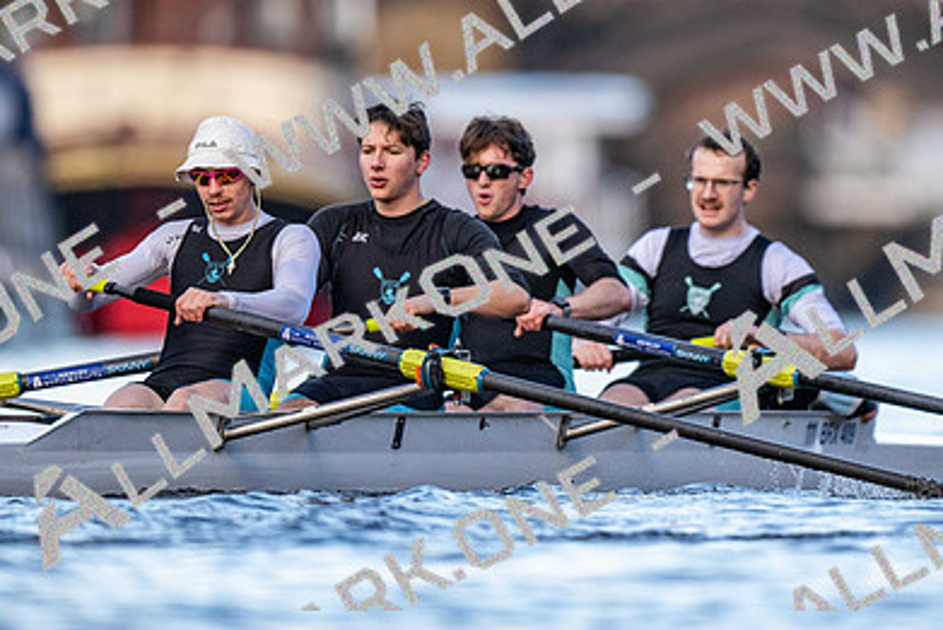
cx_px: 523
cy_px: 197
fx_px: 23347
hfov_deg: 2.3
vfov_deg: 1.5
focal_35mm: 891
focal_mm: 600
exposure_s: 1/2500
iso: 1400
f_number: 4
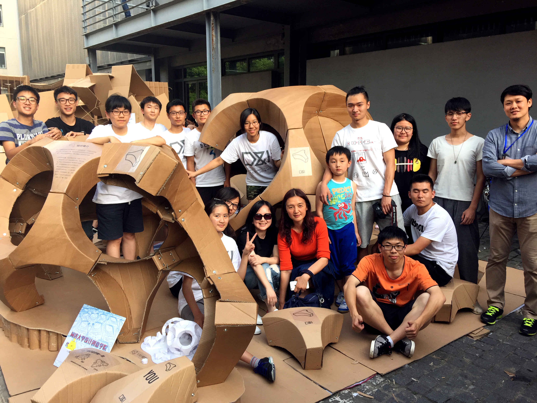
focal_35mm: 29
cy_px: 202
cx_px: 268
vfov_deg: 48.2
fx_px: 450
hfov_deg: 61.7
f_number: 2.2
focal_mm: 4.15
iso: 32
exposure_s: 1/162
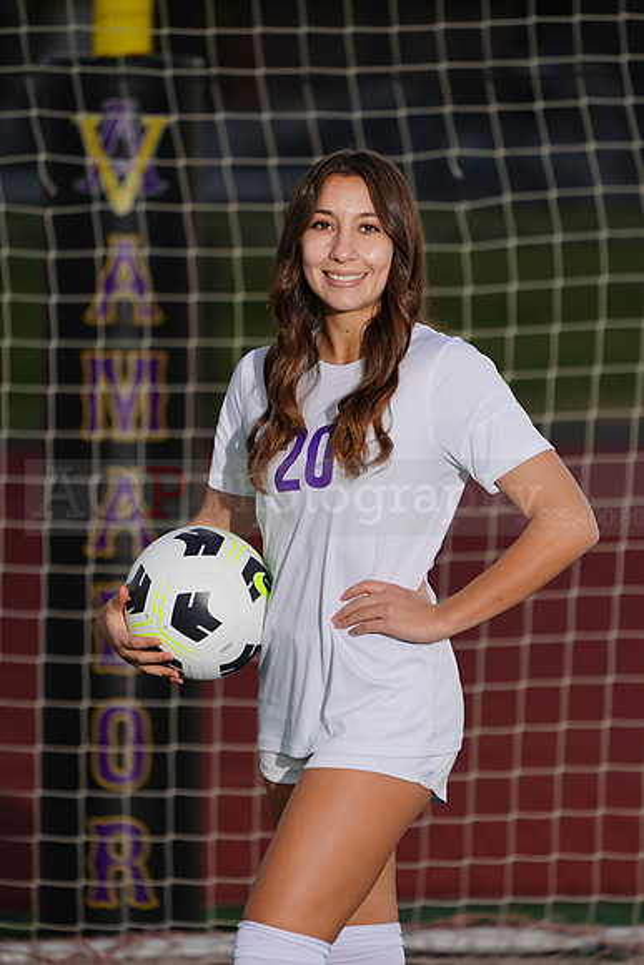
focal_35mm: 348
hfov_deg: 4.0
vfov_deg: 5.9
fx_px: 9332
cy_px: 482
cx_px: 322
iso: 320
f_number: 5.6
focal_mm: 348
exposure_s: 1/200
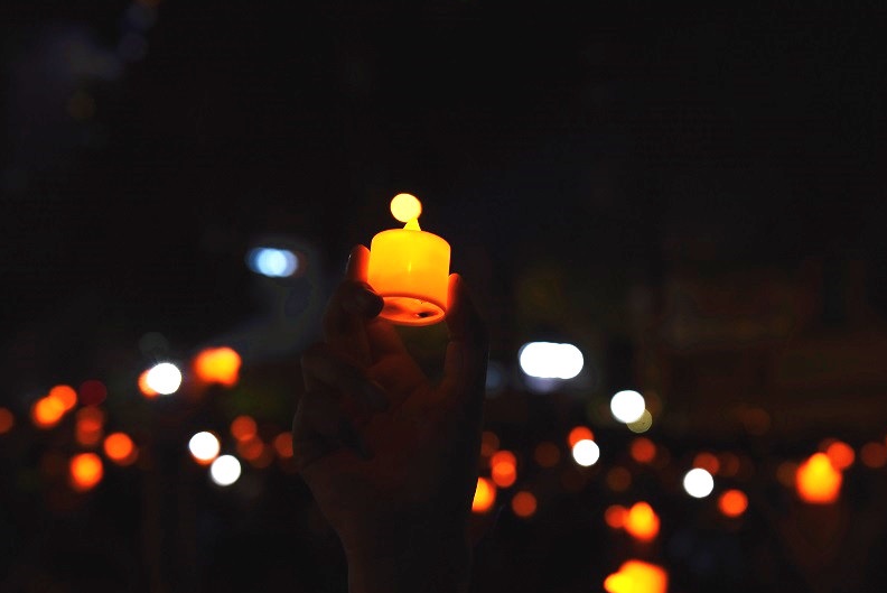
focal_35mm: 53
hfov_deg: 37.4
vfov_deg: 25.5
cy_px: 365
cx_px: 505
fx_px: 1307
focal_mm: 42
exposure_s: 1/100
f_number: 3.5
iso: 2000
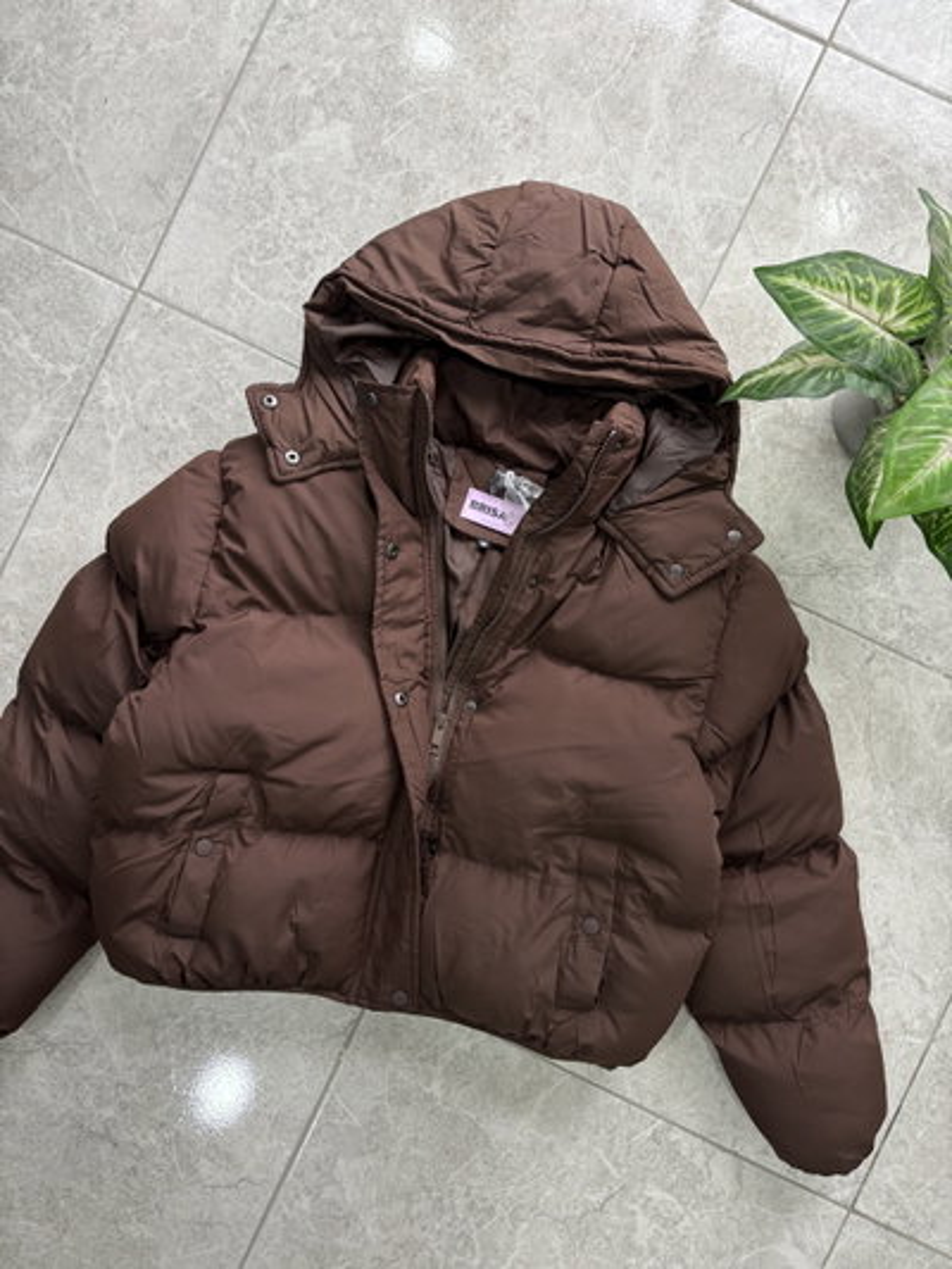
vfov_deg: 67.3
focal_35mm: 26
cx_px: 476
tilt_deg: -89.3
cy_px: 634
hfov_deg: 53.1
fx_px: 953
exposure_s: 1/121
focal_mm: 5.96
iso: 80
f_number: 1.6
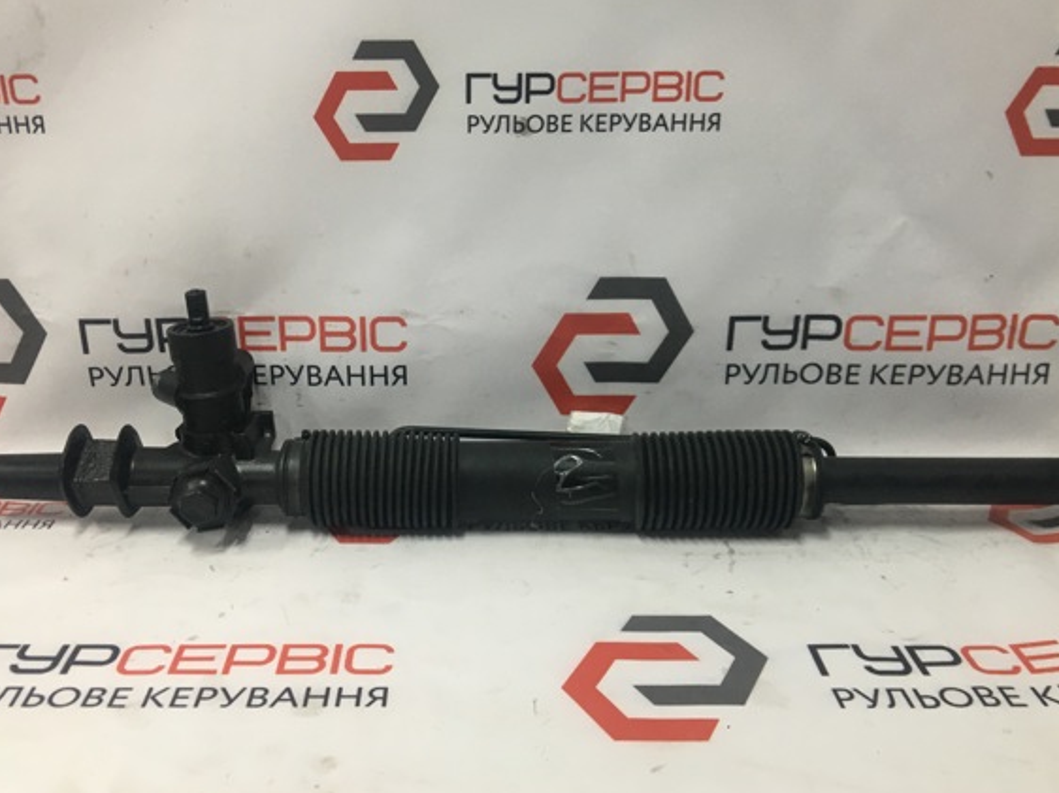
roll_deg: +0.0
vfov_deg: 42.9
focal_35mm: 33
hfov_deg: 55.4
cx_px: 520
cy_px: 383
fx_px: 1009
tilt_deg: -21.7
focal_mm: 4.15
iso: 100
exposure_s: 1/33
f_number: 2.2
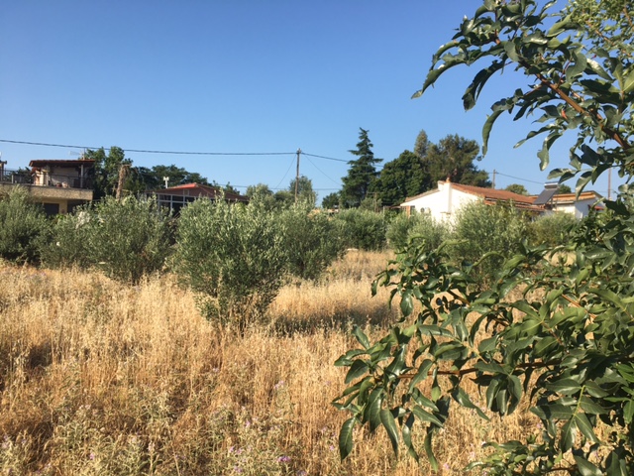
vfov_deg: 48.2
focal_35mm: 29
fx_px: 531
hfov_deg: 61.7
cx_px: 317
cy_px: 238
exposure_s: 1/1221
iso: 25
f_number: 2.2
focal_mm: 4.15
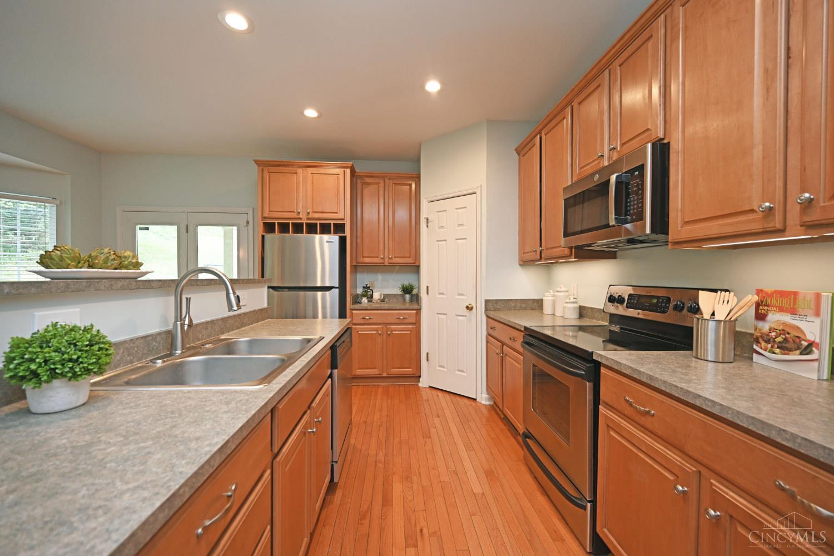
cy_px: 278
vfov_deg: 81.2
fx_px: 324
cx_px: 417
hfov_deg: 104.3
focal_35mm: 14
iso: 560
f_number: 4
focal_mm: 14
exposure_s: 1/60
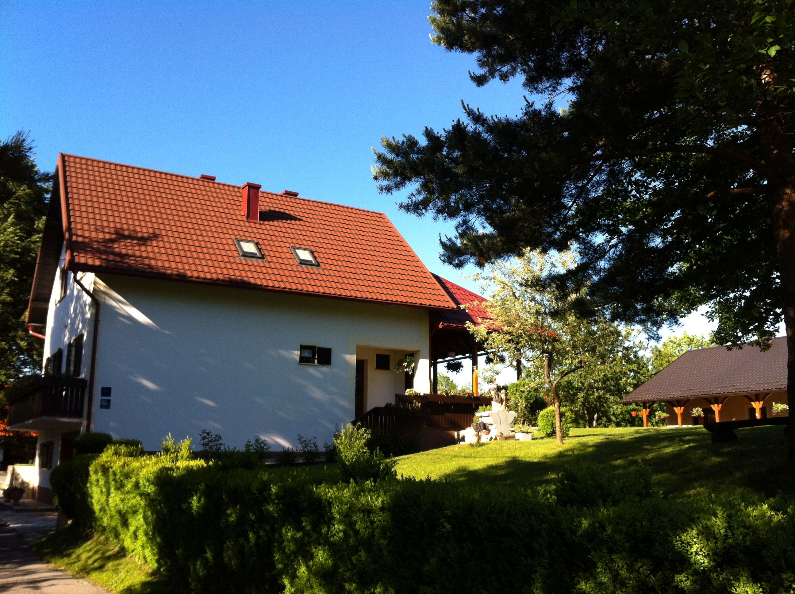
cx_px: 398
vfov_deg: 40.6
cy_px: 297
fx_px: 803
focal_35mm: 35
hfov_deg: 52.7
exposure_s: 1/438
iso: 80
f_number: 2.8
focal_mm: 3.85
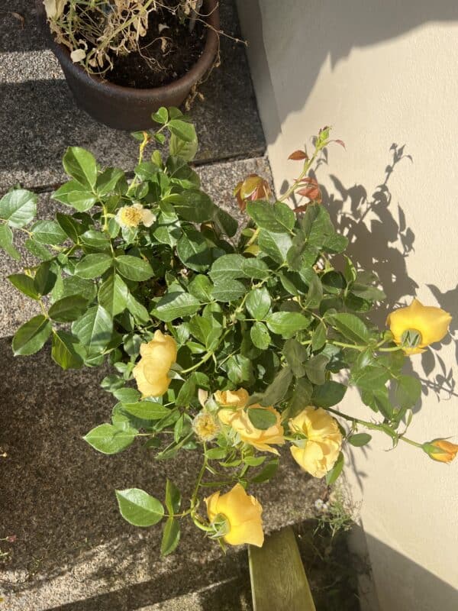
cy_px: 306
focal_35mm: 26
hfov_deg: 53.1
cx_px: 229
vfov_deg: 67.3
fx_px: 459
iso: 50
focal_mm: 5.7
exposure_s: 1/2915
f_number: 1.5
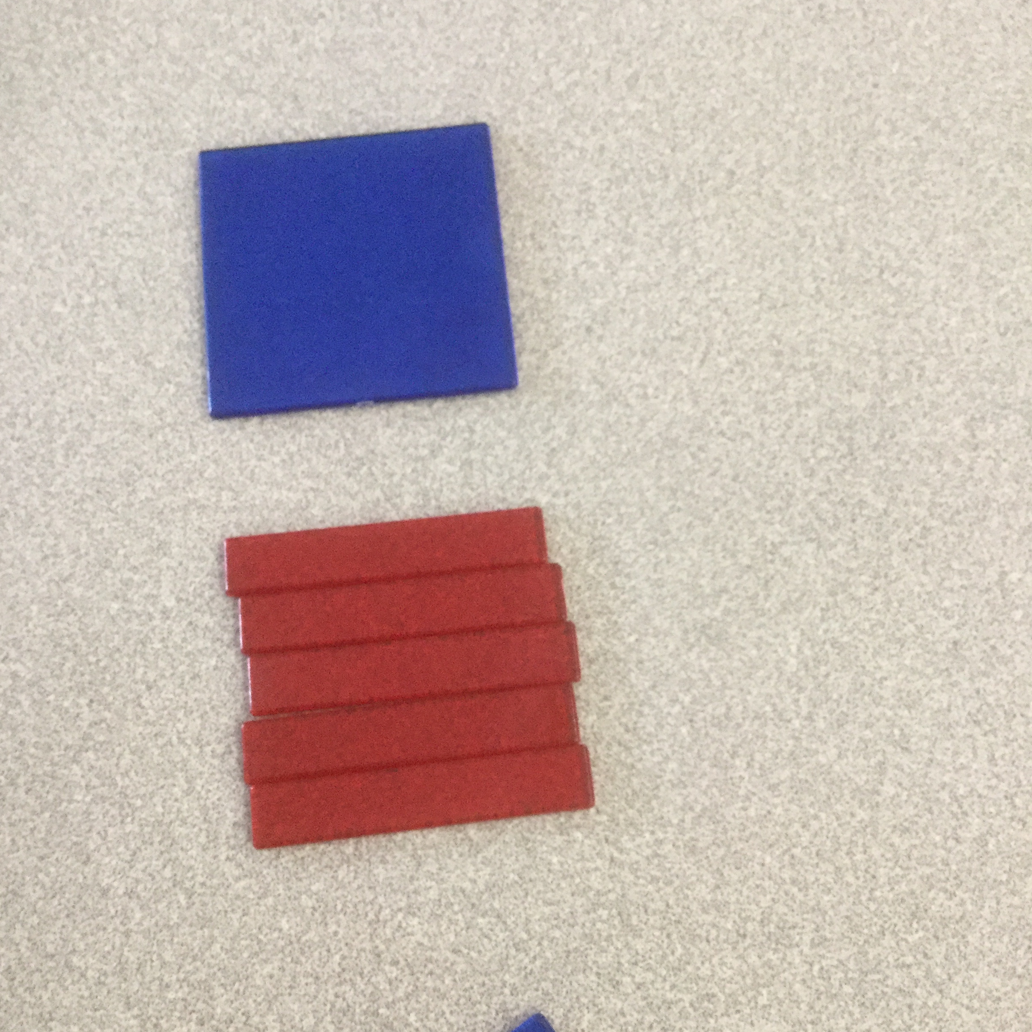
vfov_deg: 44.8
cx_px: 511
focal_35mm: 37
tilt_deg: -71.2
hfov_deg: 44.9
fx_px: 1248
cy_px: 604
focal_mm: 3.3
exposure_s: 1/30
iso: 125
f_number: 2.4
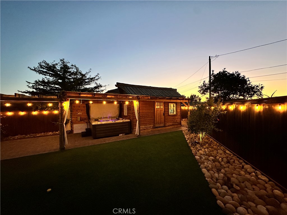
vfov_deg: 85.7
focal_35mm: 14
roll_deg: +0.4
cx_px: 144
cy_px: 108
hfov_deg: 102.1
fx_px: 116
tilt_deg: +0.9
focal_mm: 2.22
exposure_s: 1/60
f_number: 2.2
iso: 1000
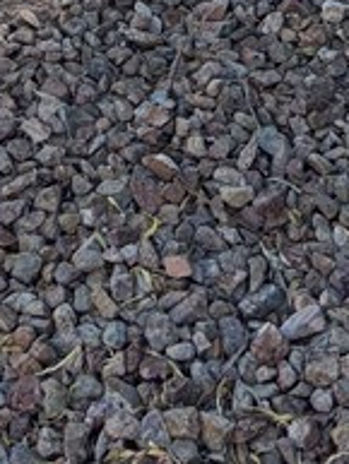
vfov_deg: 11.5
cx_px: -17
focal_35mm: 138
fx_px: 1853
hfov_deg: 10.6
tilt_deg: -10.2
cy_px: -685
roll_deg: -0.6
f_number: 1.6
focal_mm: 5.96
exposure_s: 1/1196
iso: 64
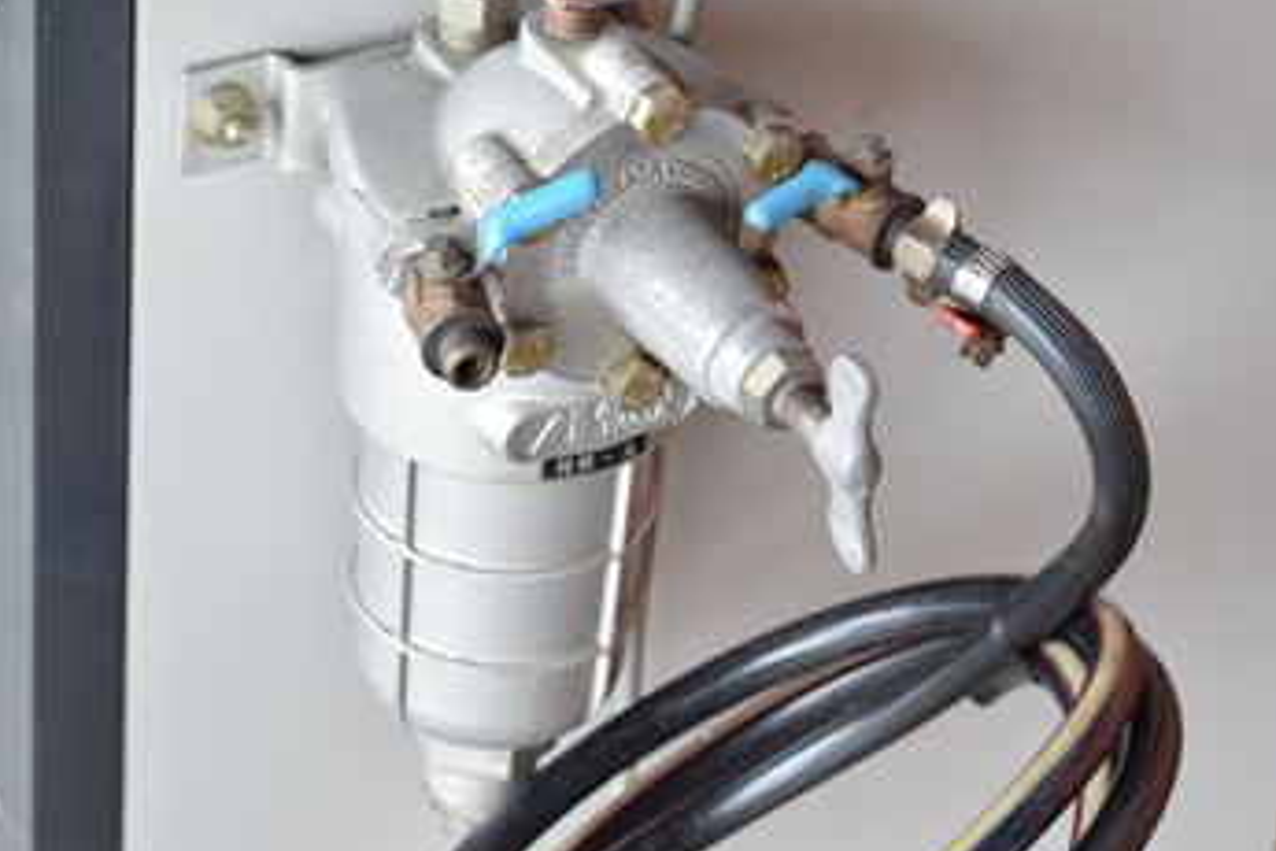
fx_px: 4243
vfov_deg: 11.4
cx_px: 425
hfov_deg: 17.1
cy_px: 303
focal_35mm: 120
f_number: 6.3
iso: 1250
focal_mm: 55
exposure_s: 1/125
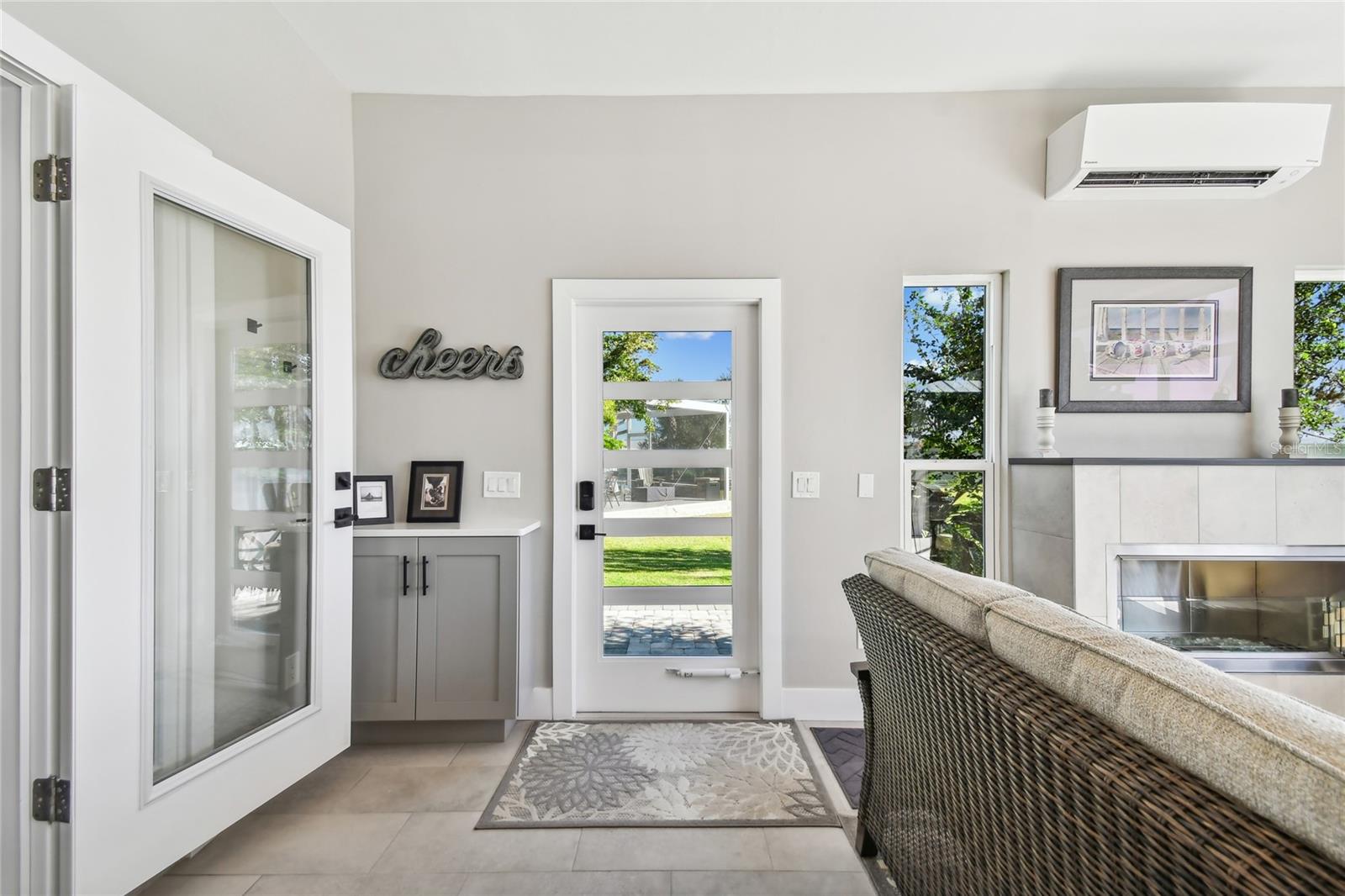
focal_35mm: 15
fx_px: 560
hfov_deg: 100.4
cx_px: 672
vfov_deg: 77.3
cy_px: 448
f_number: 7.1
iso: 100
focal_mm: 10
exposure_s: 1/250
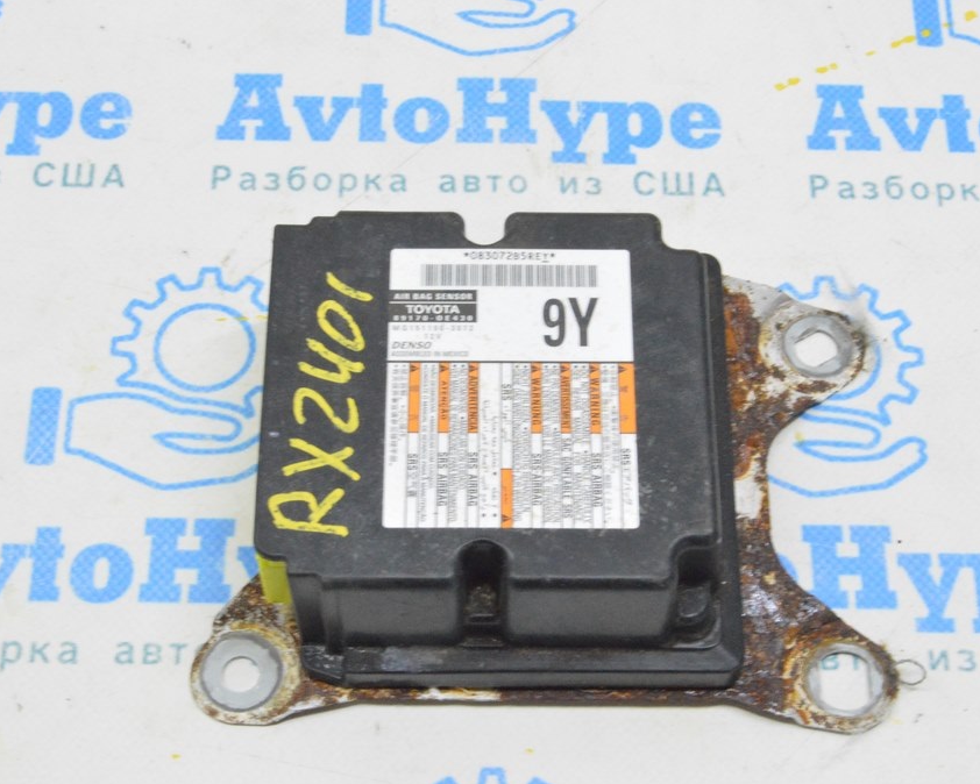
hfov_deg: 29.1
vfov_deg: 23.5
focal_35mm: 65
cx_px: 500
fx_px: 1886
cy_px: 395
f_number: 20
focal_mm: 38
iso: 6400
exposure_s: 1/20
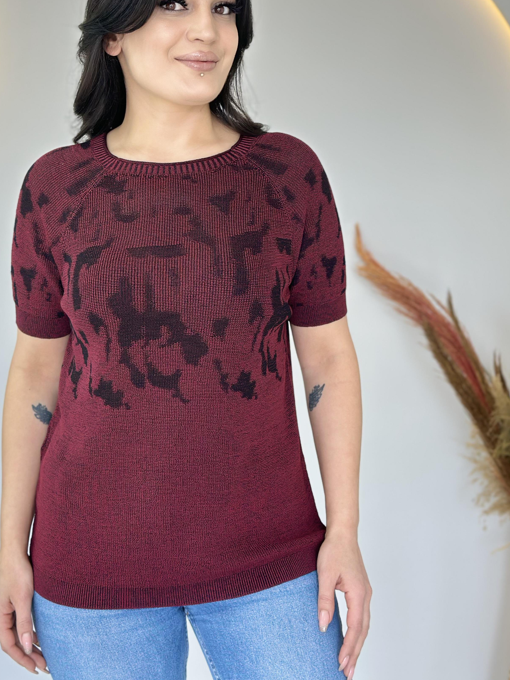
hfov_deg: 24.4
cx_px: 195
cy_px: 281
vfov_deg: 32.1
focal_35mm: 60
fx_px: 1179
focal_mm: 6.86
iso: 64
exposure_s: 1/100
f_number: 1.78
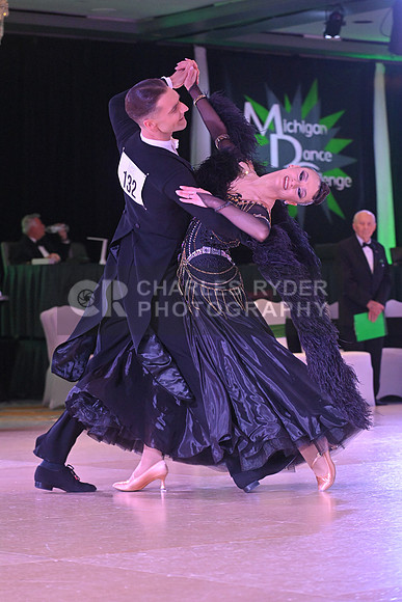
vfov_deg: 17.1
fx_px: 2009
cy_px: 301
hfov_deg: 11.4
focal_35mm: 120
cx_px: 201
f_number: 5.6
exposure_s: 1/400
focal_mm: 120
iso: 5000
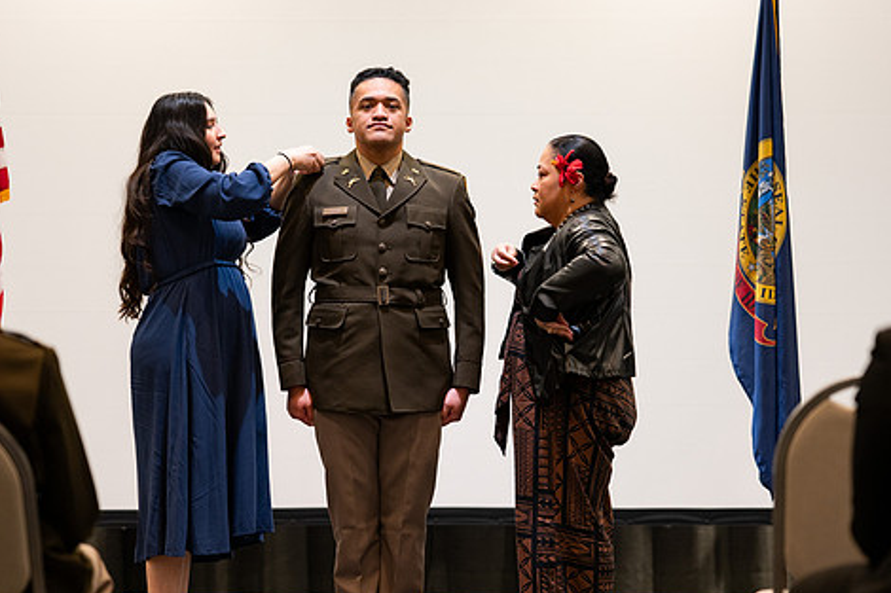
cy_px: 346
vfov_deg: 13.0
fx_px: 2598
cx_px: 398
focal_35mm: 105
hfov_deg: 19.5
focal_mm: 85
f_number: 1.8
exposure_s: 1/125
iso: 640
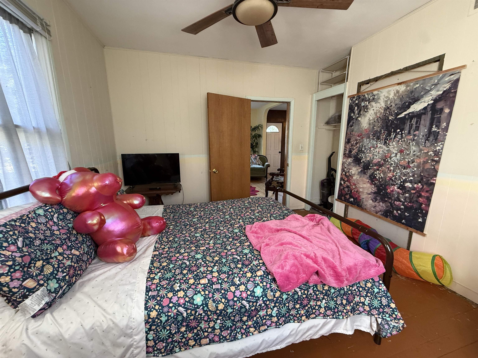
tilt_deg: -10.2
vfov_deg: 85.7
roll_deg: +0.4
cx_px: 239
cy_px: 179
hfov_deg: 102.1
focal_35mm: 14
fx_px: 193
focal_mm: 2.22
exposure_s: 1/60
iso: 500
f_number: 2.2
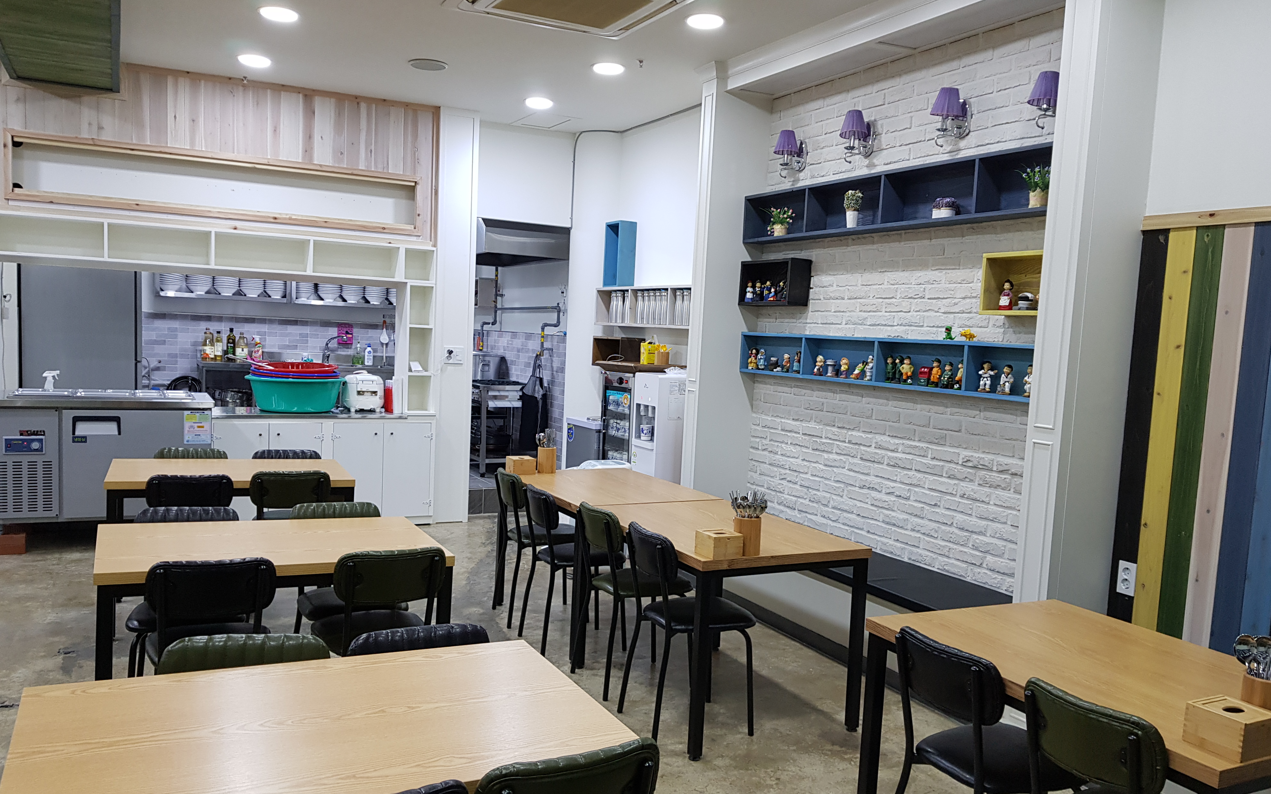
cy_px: 435
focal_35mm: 28
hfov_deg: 66.5
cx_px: 640
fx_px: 970
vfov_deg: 44.5
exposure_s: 1/60
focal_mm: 4.3
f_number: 1.7
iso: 125
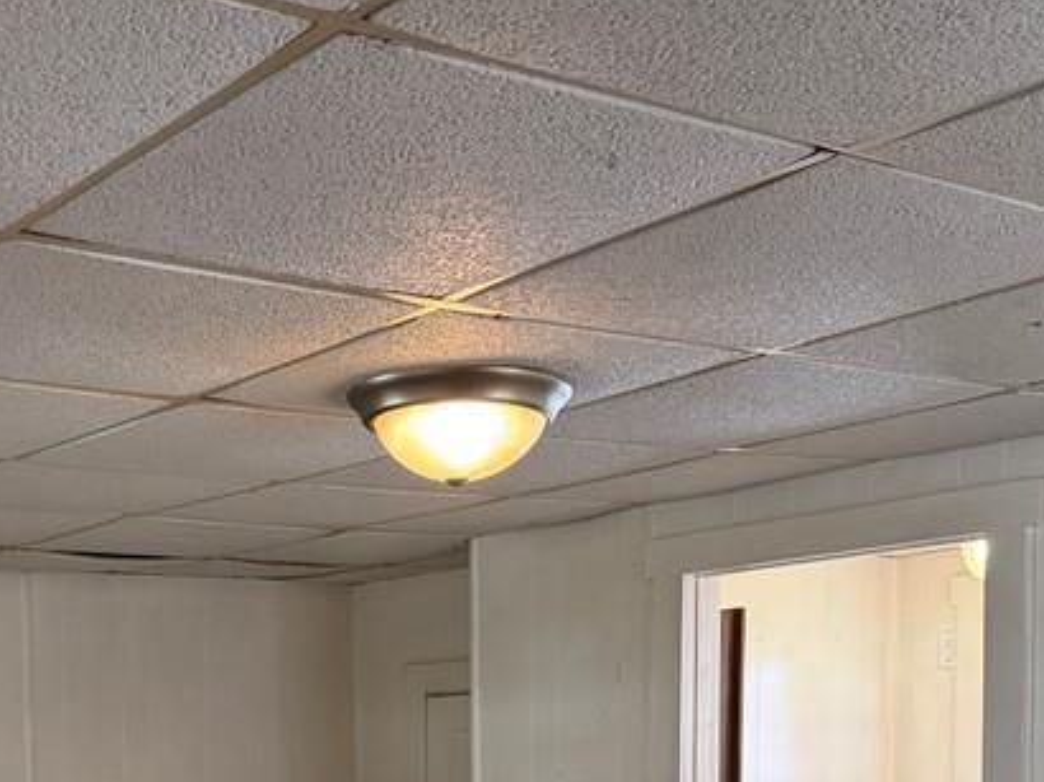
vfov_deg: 22.5
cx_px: 244
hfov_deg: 31.5
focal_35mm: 60
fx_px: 1809
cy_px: 927
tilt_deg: -1.2
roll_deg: +1.4
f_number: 1.78
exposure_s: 1/120
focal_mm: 6.76
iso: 160
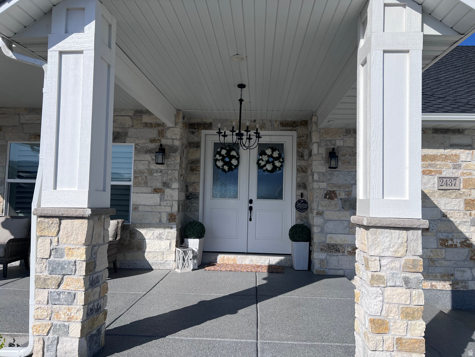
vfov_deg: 53.1
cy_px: 178
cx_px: 238
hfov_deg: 67.3
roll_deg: -0.6
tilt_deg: +2.5
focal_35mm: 26
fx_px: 357
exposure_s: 1/8000
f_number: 1.5
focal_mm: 5.7
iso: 50
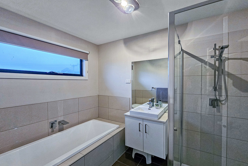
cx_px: 121
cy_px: 95
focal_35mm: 14
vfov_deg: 80.7
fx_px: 96
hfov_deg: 104.2
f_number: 2.2
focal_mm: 2.2
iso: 400
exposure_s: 1/50
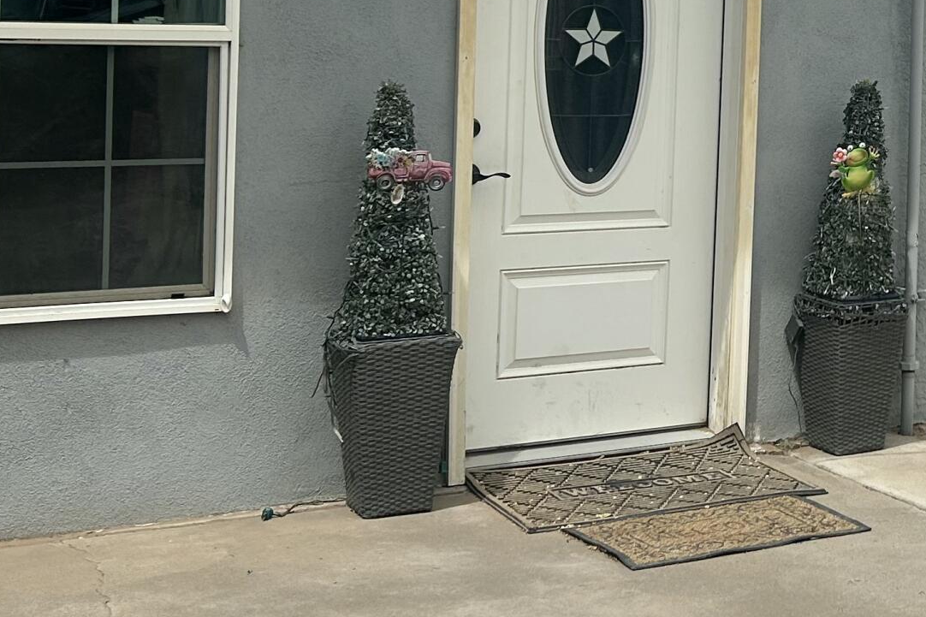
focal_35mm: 75
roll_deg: -1.8
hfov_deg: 25.3
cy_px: 33
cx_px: 990
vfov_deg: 17.8
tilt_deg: -1.1
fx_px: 1929
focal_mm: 5.7
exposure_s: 1/5882
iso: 50
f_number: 1.5
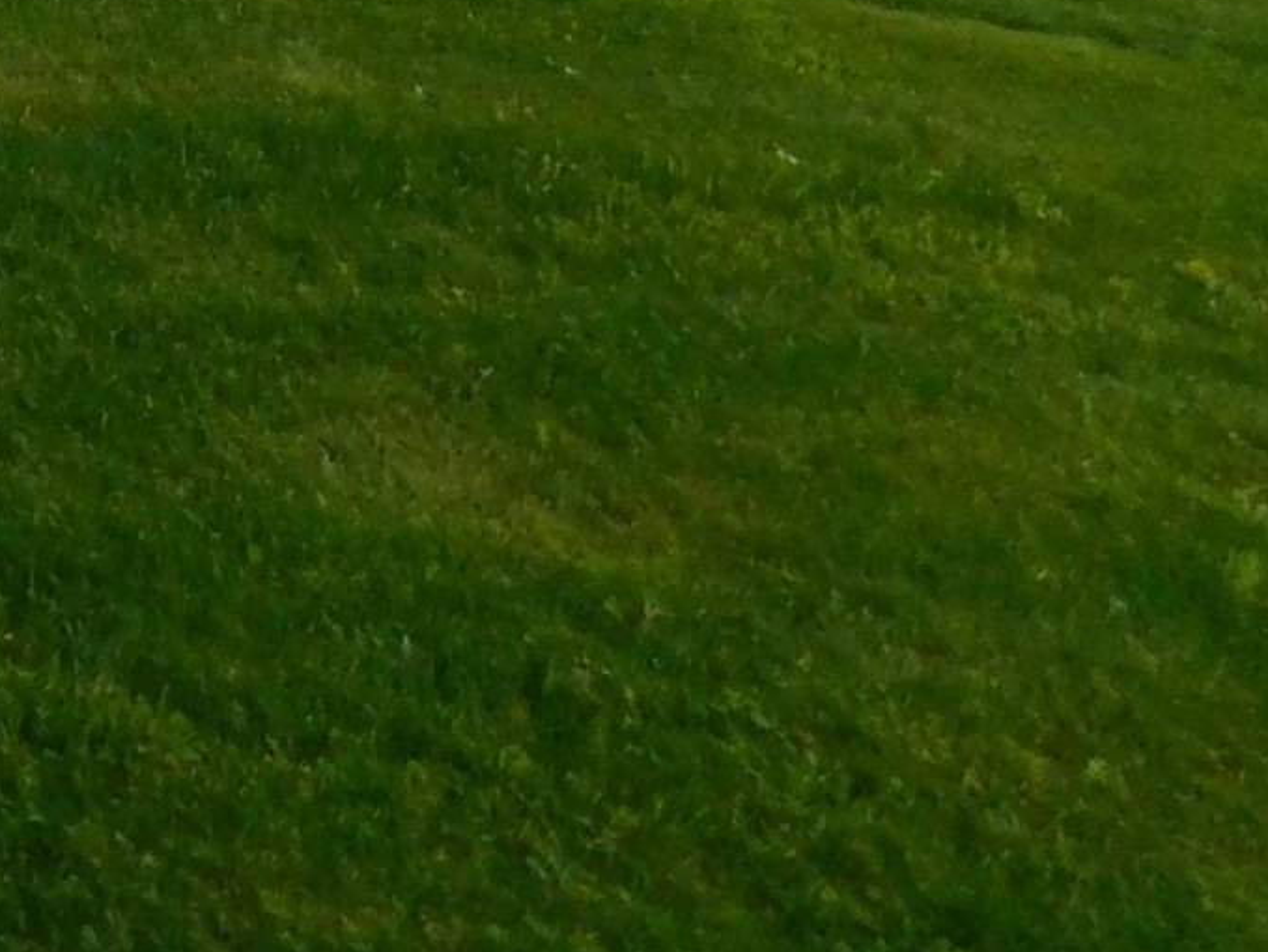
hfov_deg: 15.4
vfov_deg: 12.6
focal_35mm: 104
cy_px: -924
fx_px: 3812
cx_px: -1206
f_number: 3
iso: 125
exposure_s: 1/200
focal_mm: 4
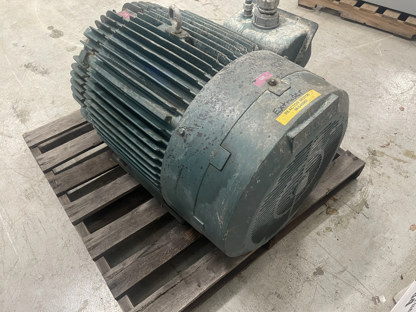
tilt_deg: -52.1
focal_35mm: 25
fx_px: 300
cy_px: 156
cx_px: 208
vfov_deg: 54.9
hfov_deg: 69.4
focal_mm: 5.1
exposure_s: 1/60
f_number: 1.6
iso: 400
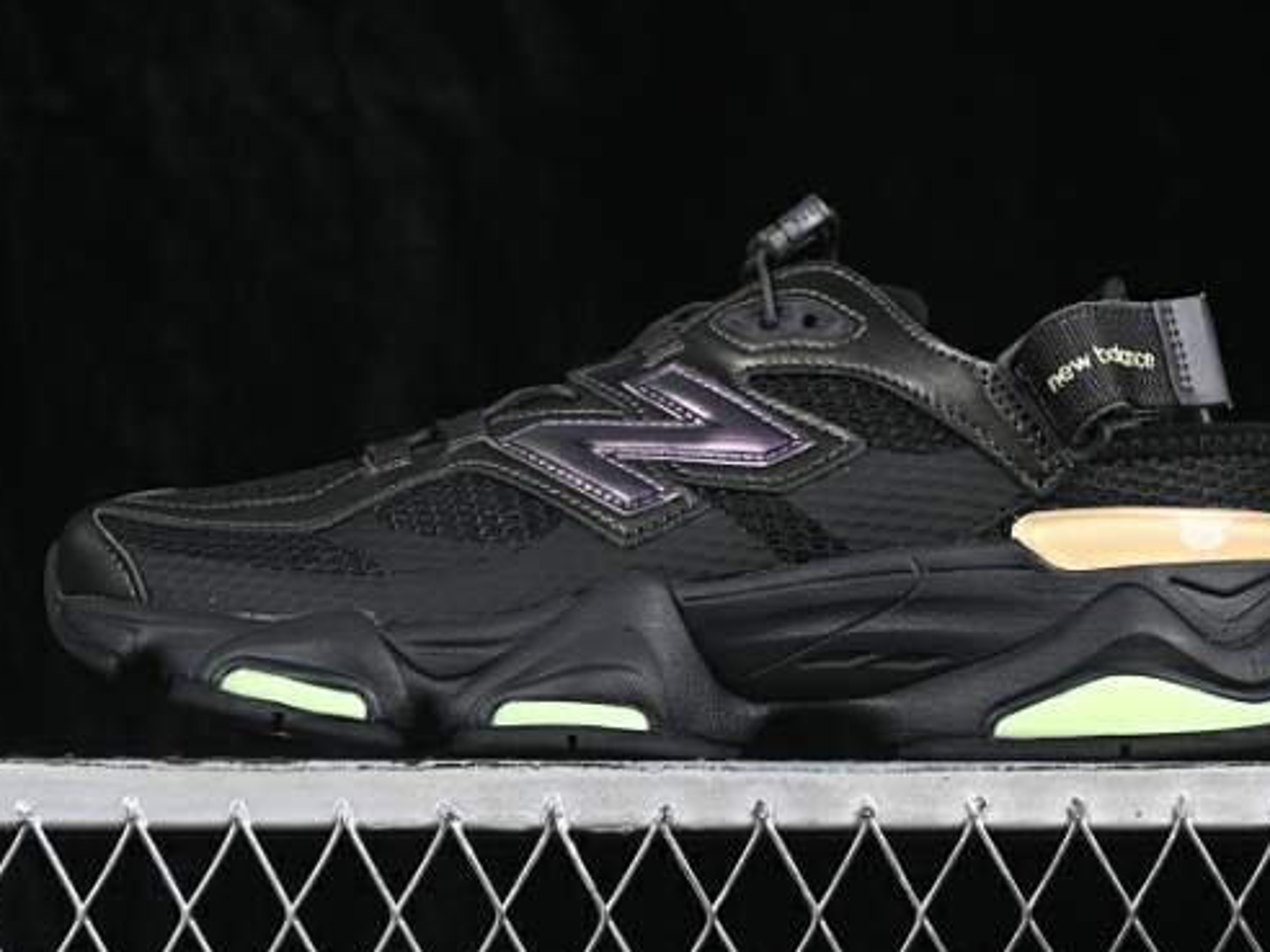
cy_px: 372
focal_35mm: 107
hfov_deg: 18.4
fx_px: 3926
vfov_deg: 13.8
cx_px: 718
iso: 160
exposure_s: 1/60
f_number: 6.3
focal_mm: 50
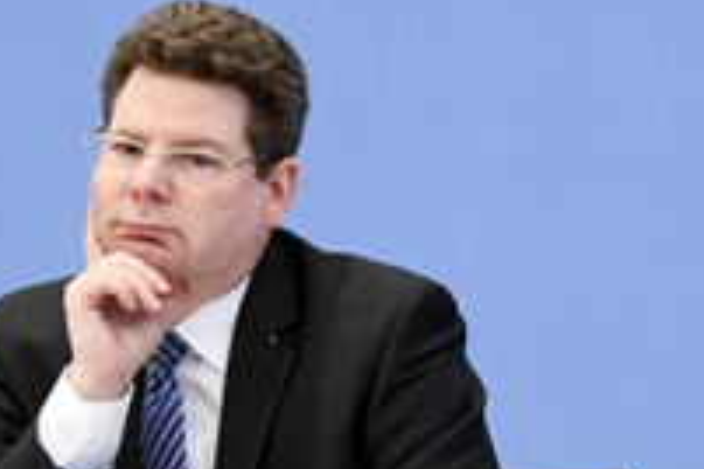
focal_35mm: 157
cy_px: 147
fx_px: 3070
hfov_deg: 12.9
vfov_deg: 8.7
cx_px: 765
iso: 3200
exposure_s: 1/640
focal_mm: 70
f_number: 5
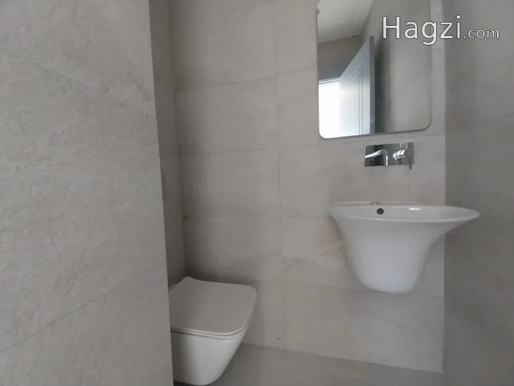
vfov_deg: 89.9
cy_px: 193
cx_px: 257
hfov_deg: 106.2
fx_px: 193
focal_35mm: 13
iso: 323
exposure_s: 1/25
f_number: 2.2
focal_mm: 1.3
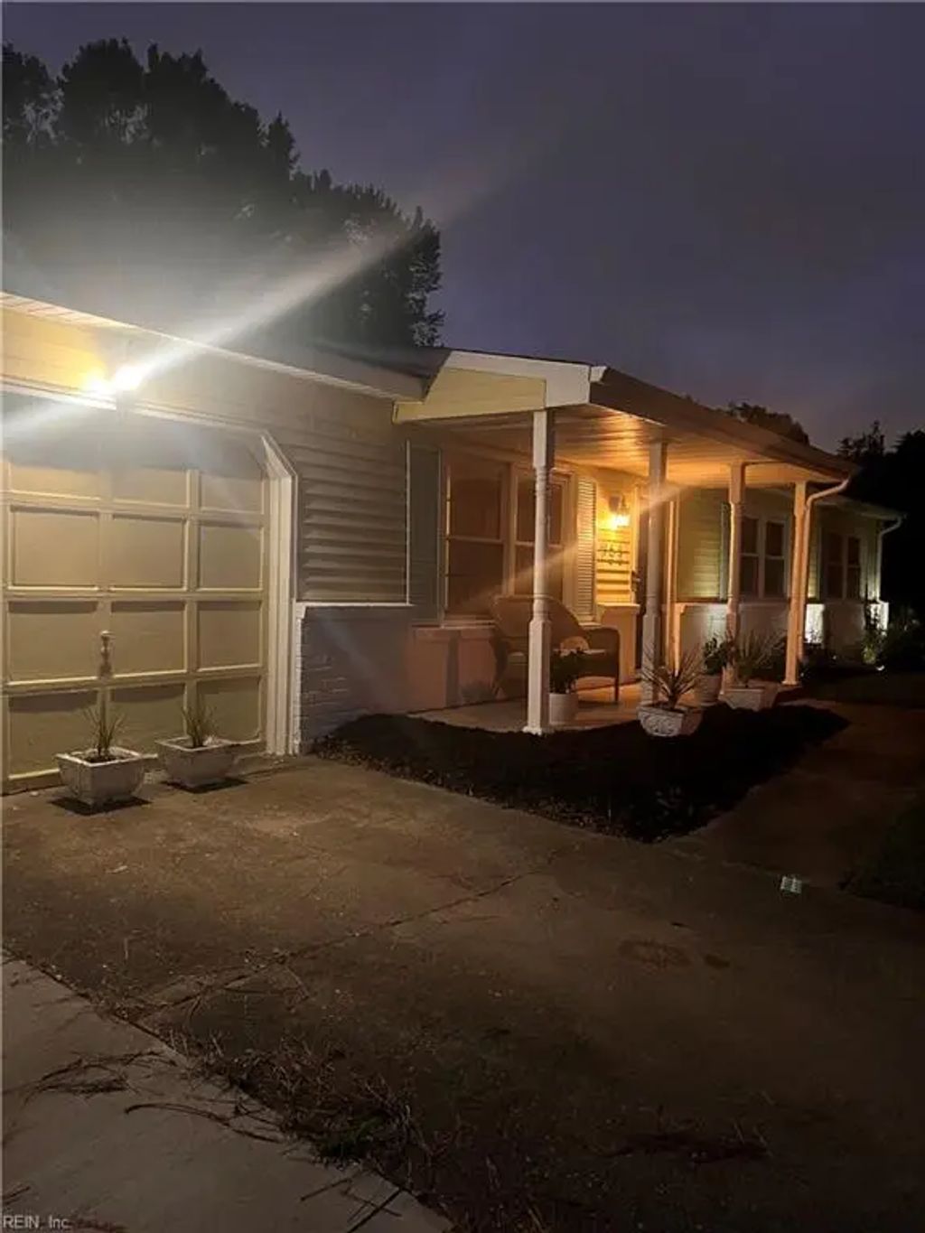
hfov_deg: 53.1
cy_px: 616
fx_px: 926
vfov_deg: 67.3
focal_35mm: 26
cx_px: 462
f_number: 1.6
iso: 800
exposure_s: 1/30
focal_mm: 5.1
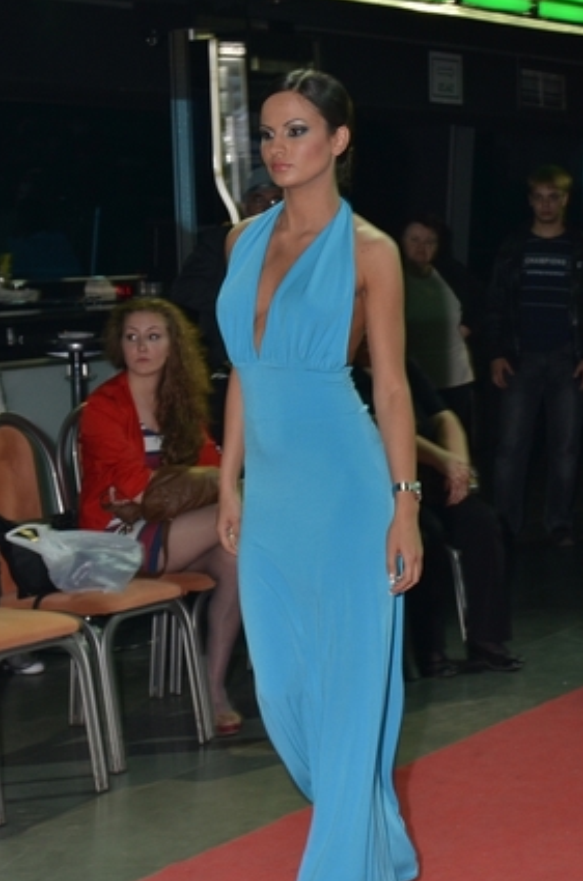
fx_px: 2018
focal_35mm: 83
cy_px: 462
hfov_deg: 16.4
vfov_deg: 24.6
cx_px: 295
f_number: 6.3
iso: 640
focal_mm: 45
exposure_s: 1/60
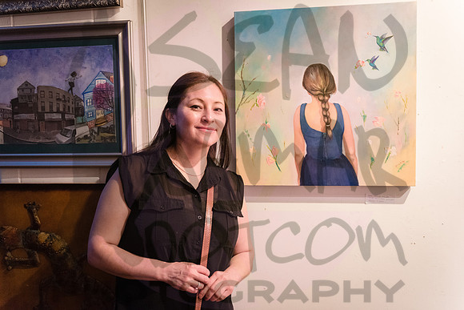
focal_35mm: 38
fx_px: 490
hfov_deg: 50.7
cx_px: 232
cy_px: 155
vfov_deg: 35.1
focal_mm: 38
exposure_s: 1/60
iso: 4000
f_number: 2.8
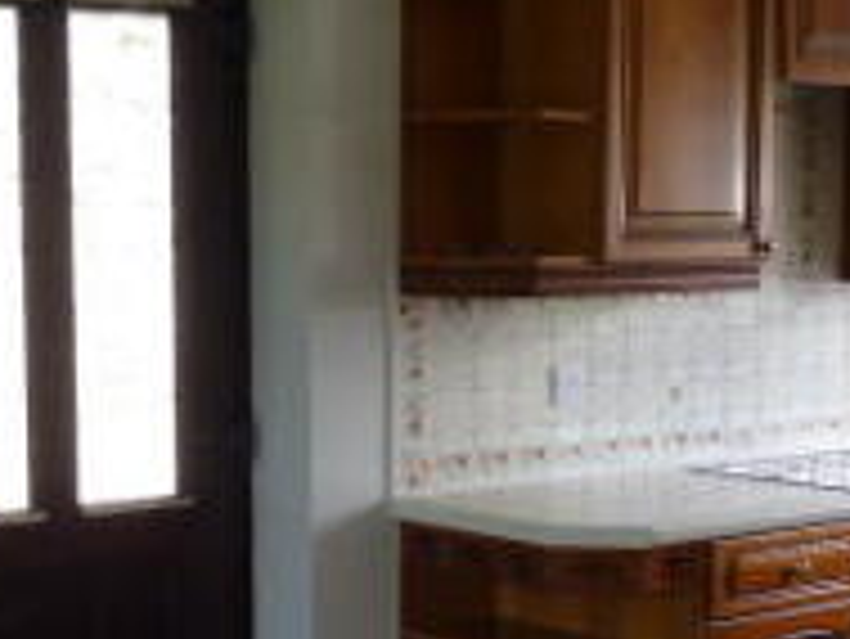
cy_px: 470
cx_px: 236
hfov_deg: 26.1
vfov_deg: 19.8
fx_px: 1818
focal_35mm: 74
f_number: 3.3
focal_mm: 4.3
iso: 125
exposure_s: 1/60
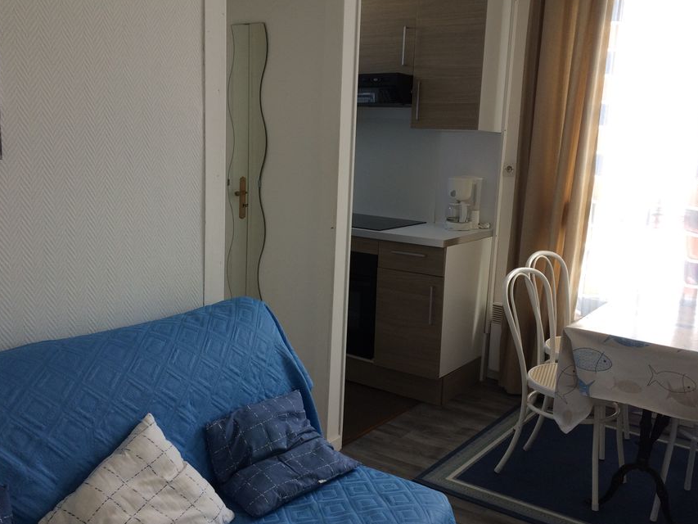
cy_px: 260
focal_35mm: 34
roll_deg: -2.0
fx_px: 686
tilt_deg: -11.2
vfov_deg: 41.8
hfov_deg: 53.9
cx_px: 360
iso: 40
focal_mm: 4.15
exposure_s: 1/50
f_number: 2.2
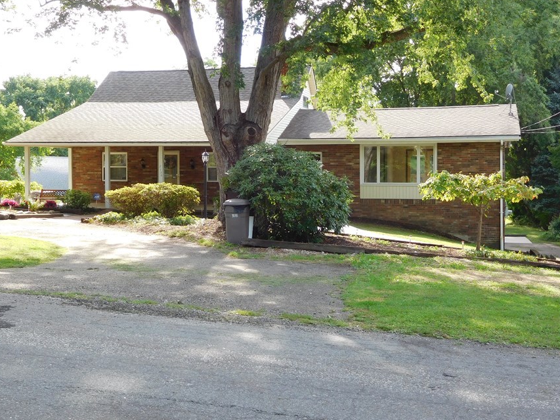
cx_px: 317
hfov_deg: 44.7
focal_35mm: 42
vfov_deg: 34.3
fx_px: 680
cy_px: 190
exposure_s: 1/125
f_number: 3.8
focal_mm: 6.2
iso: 125
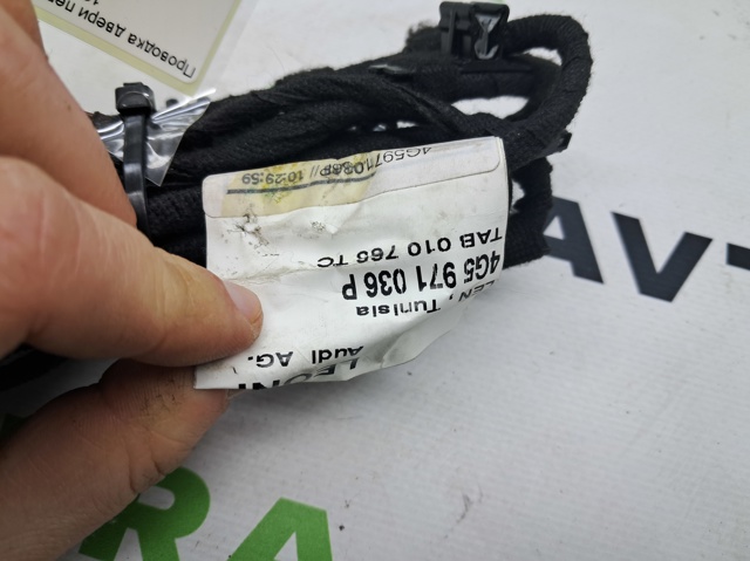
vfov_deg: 51.3
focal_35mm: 27
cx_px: 375
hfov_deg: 65.4
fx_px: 585
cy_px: 280
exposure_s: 1/50
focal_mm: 4
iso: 50
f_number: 1.8
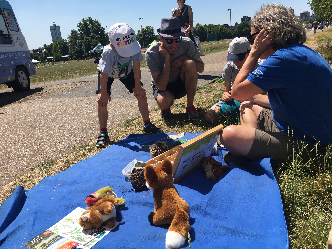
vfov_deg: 48.2
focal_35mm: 29
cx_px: 166
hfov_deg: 61.7
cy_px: 124
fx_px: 278
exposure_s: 1/1603
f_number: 2.2
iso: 25
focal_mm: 4.15
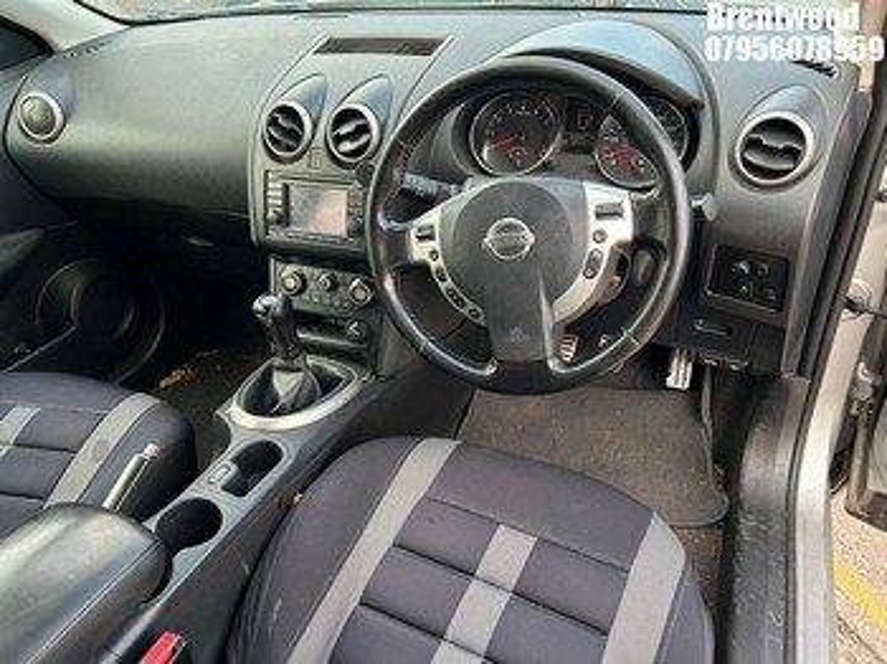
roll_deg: +4.6
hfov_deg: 67.3
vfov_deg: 53.0
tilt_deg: -35.4
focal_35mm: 26
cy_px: 332
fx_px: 666
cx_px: 444
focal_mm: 5.7
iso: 125
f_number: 1.5
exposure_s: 1/121
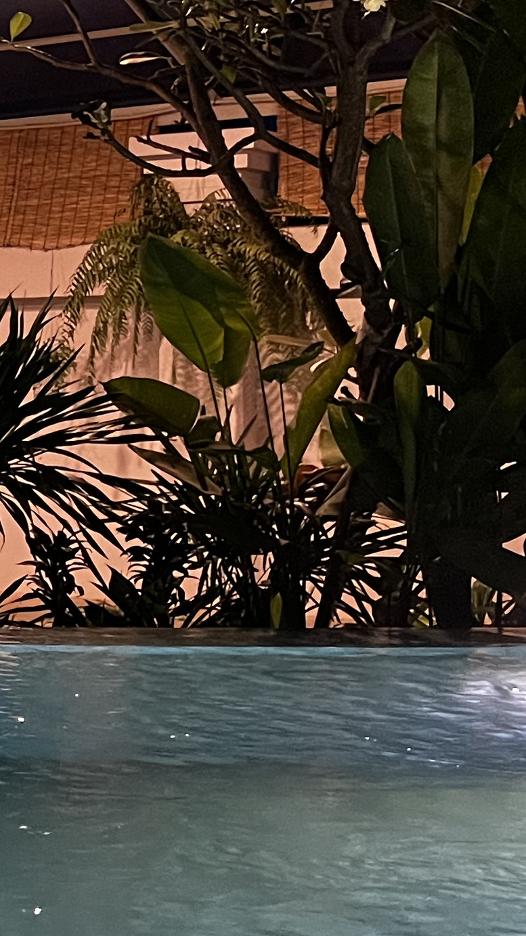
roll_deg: +0.3
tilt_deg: -0.3
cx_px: -669
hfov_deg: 12.2
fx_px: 2034
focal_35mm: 82
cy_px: 353
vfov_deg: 25.8
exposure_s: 1/37
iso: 640
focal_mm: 5.7
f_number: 1.5
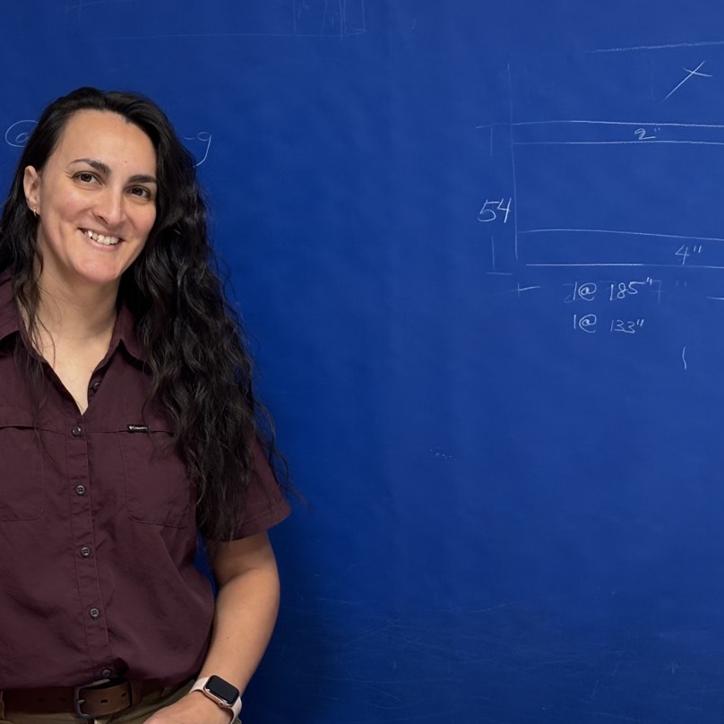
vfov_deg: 19.1
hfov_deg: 18.7
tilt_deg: -5.2
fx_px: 2153
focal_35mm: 91
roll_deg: +1.6
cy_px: 340
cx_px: 30
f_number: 1.6
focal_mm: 5.96
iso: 100
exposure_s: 1/54
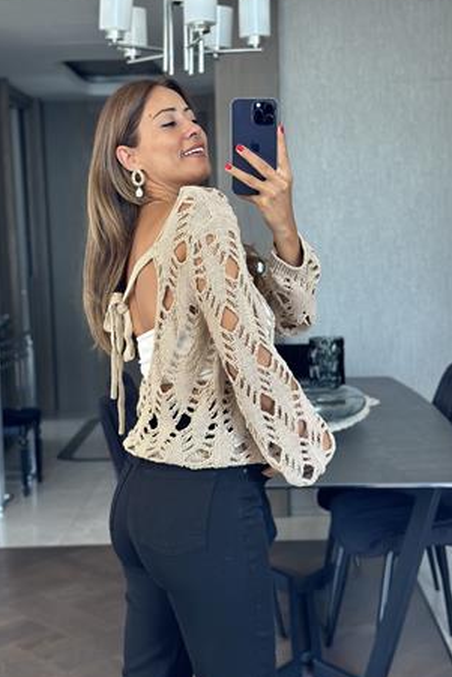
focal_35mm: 56
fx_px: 1054
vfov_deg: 35.6
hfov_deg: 24.2
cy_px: 333
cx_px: 198
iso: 100
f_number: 1.78
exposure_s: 1/121
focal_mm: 6.86
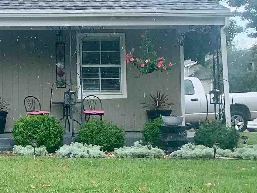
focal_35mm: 90
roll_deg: +0.8
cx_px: -178
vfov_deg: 16.4
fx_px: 668
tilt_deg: +1.4
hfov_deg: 18.1
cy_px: 91
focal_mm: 4.25
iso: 25
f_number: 1.8
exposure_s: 1/842
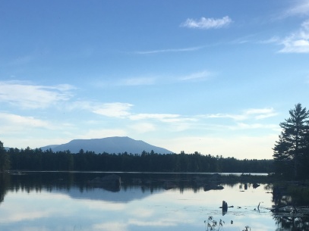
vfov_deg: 24.8
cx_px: 138
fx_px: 509
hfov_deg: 33.8
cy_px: 214
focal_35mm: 57
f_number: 2.2
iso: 25
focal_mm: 4.15
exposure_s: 1/1451
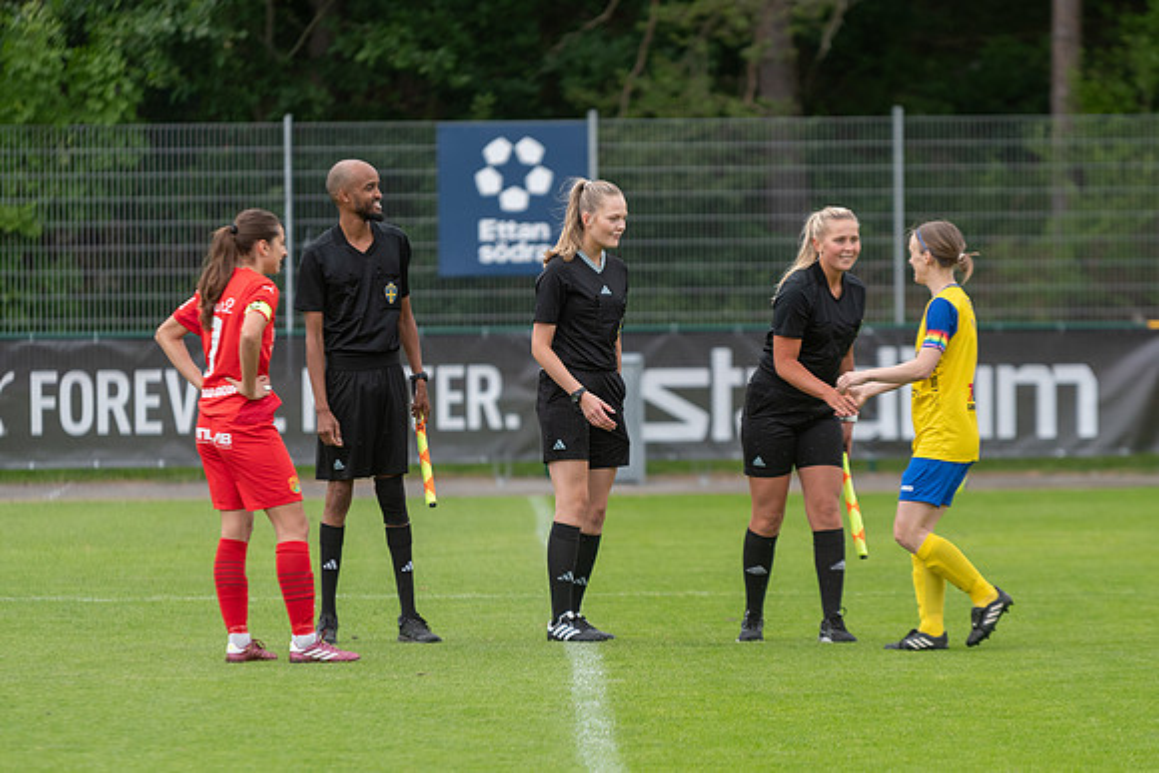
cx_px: 580
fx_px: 9660
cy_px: 386
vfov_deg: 4.6
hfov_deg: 6.9
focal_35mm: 300
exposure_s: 1/1250
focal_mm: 200
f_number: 3.2
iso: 450
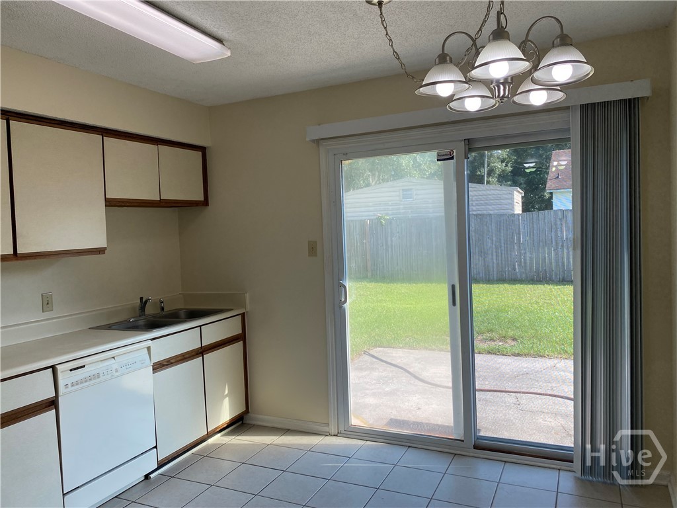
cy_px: 254
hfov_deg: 67.3
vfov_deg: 53.1
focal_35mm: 26
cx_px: 338
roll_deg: +2.1
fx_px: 508
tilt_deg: -2.2
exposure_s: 1/224
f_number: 1.8
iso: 32
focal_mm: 4.25
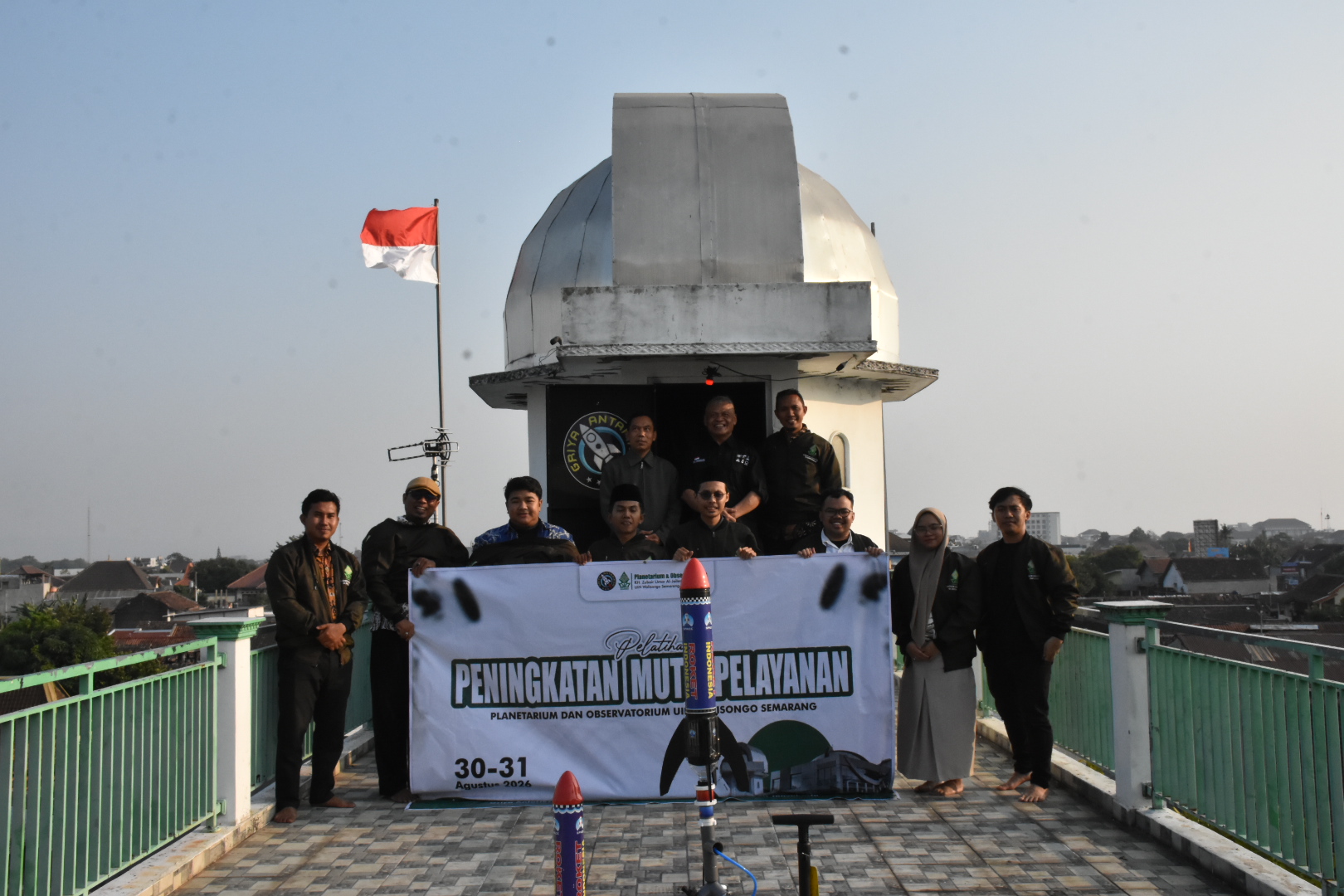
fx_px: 1344
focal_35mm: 36
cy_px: 448
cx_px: 672
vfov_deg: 36.9
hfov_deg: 53.1
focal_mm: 24
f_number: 18
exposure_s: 1/1250
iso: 2200
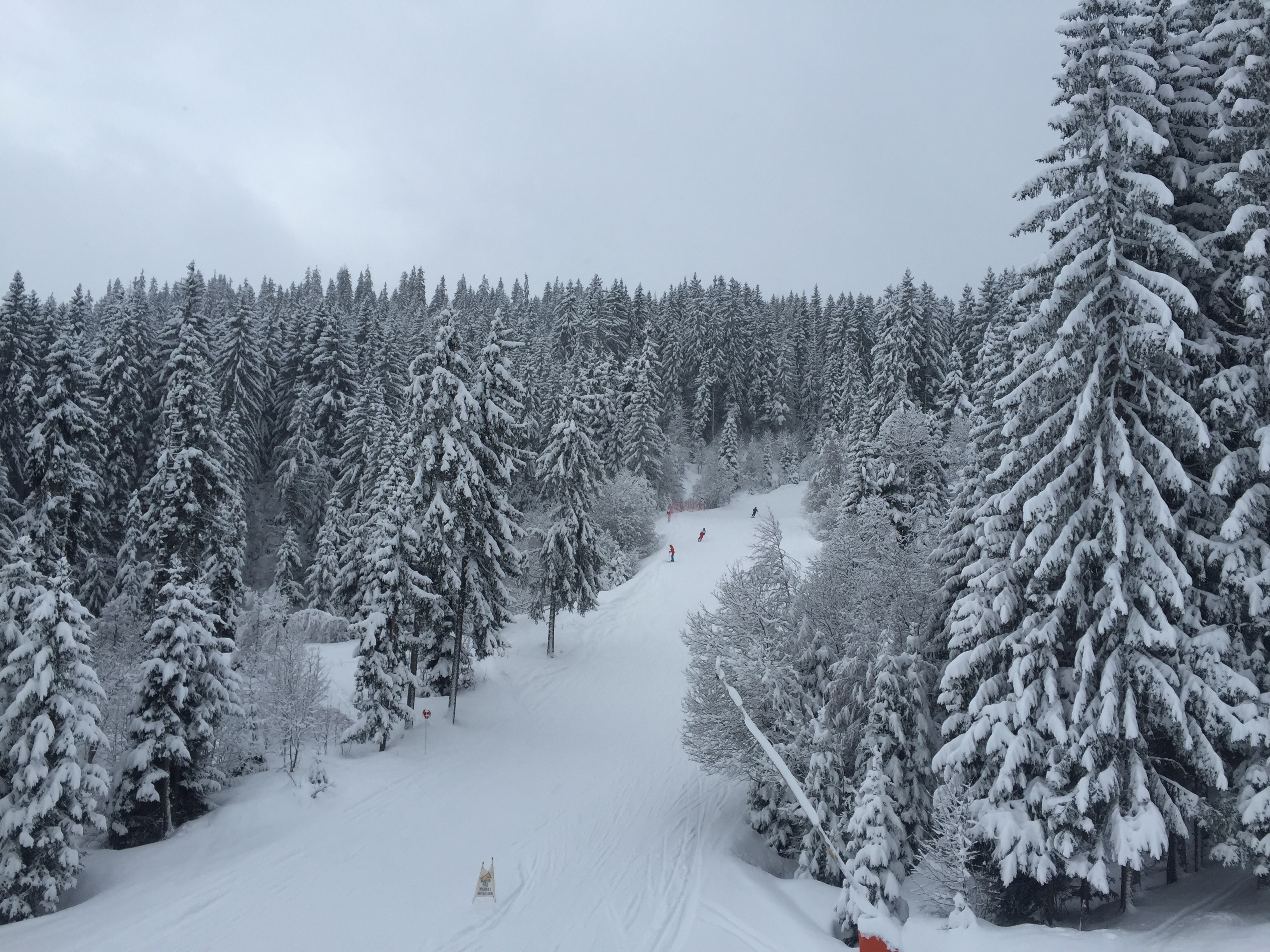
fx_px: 1064
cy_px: 476
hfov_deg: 61.7
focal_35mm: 29
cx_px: 635
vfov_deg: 48.2
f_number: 2.2
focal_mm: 4.15
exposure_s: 1/1582
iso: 32
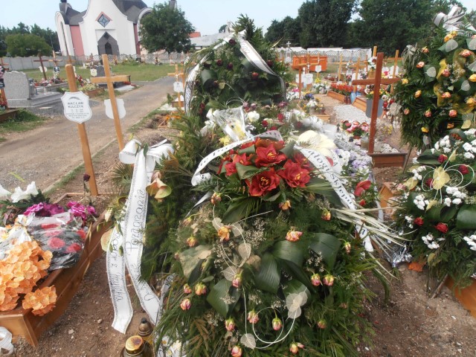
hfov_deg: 71.6
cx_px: 238
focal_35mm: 24
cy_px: 178
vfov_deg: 56.8
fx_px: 330
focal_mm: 4.2
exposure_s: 1/100
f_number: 7.9
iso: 80
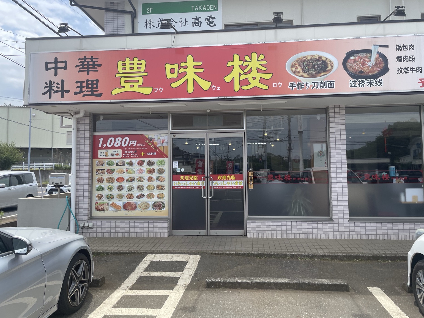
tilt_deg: +2.0
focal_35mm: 27
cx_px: 219
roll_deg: +1.3
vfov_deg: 51.4
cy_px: 153
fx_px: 331
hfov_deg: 65.3
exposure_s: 1/1949
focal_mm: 4.2
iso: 32
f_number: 1.6
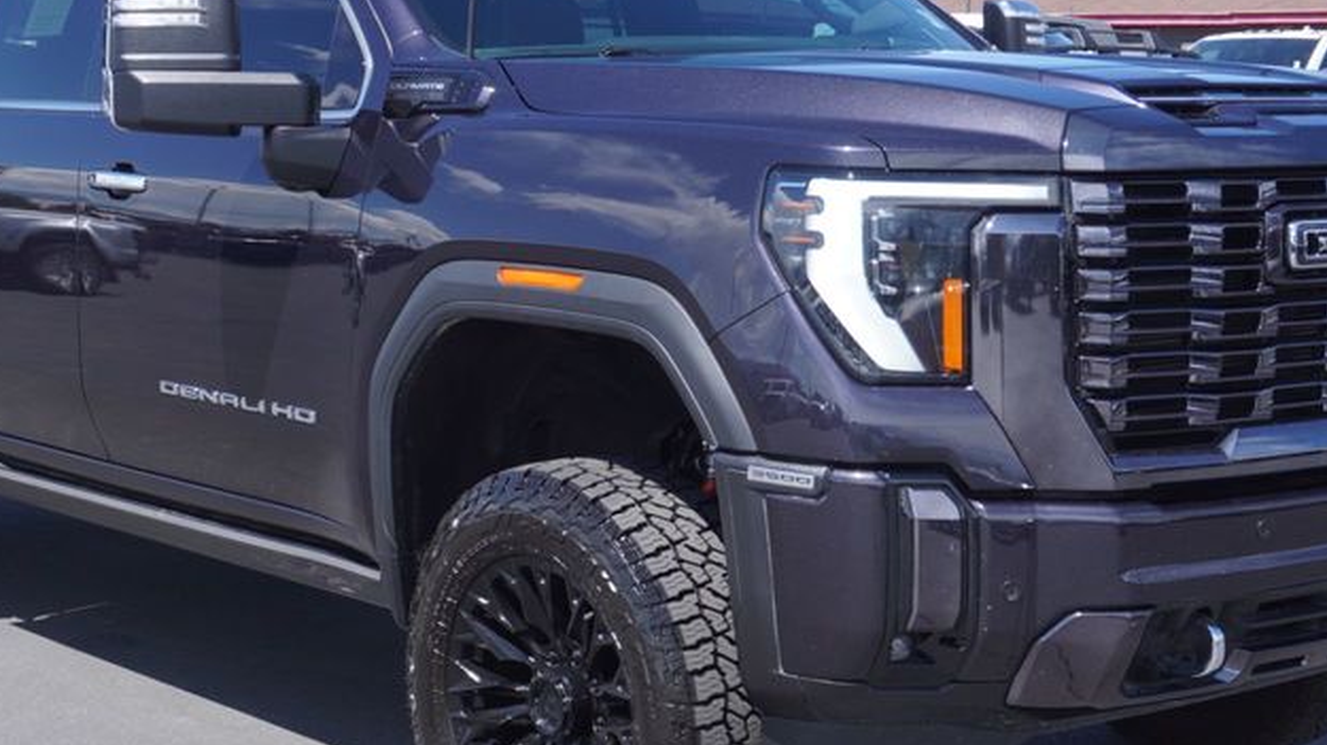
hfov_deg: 31.4
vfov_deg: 18.0
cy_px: 393
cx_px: 597
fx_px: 2357
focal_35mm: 67
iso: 100
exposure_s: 1/160
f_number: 7.1
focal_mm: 26
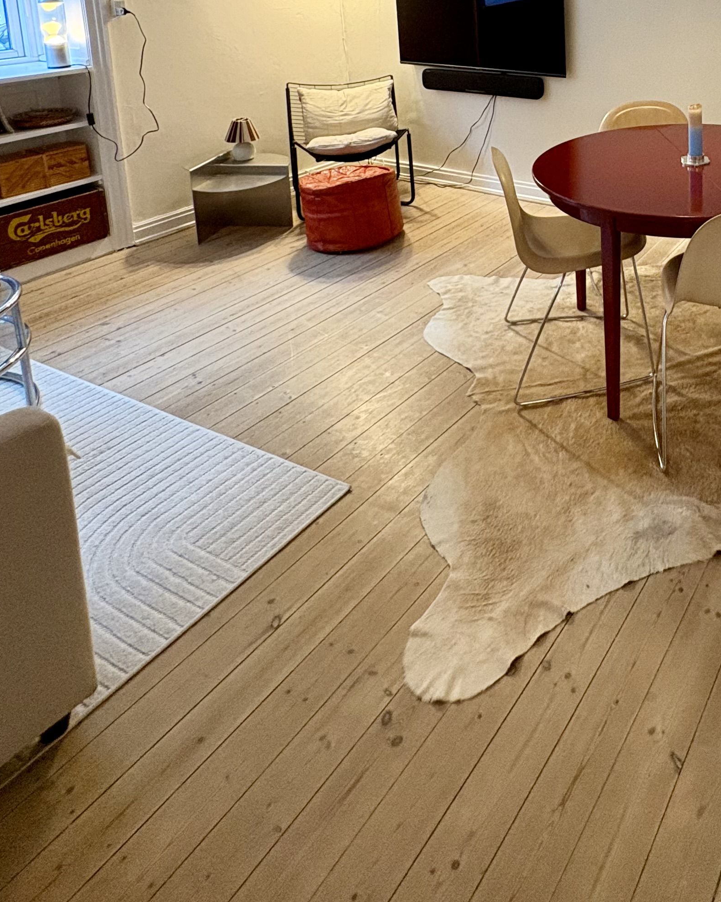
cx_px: 615
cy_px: 73
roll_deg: +1.0
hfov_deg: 47.6
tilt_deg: -10.0
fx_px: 747
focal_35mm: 28
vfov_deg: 53.5
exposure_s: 1/50
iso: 320
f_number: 2.2
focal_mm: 2.22
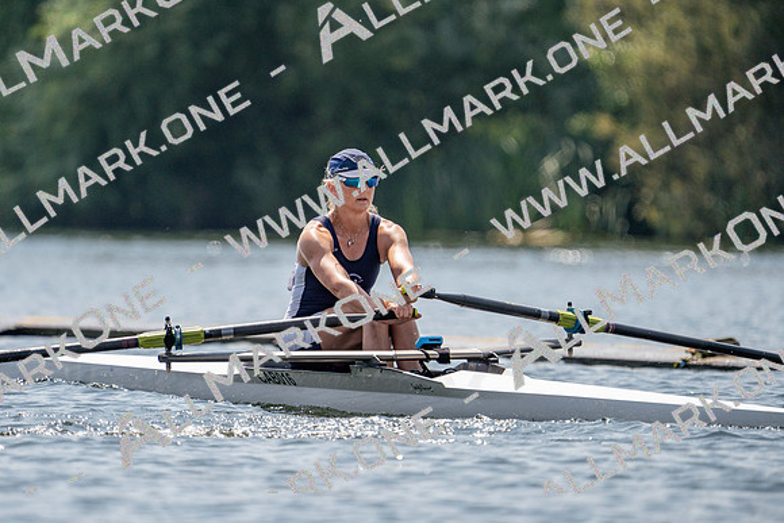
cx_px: 392
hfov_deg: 3.4
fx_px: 13069
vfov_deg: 2.3
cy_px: 262
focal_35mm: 600
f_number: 6.3
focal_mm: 600
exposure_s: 1/1600
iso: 250
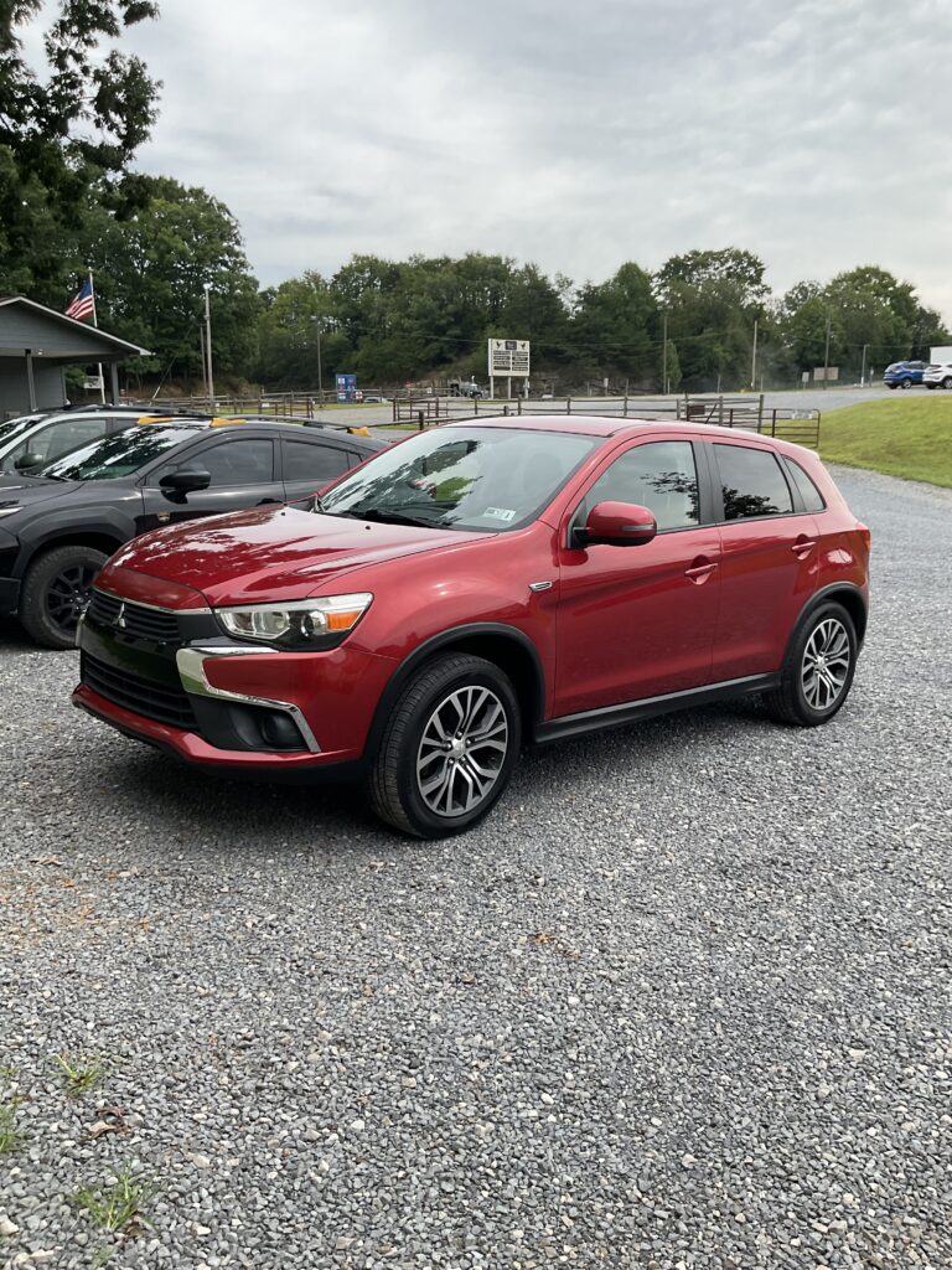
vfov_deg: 61.7
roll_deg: +0.7
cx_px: 476
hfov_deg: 48.2
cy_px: 635
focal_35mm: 29
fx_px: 1063
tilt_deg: -12.2
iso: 16
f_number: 1.8
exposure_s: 1/997
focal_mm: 3
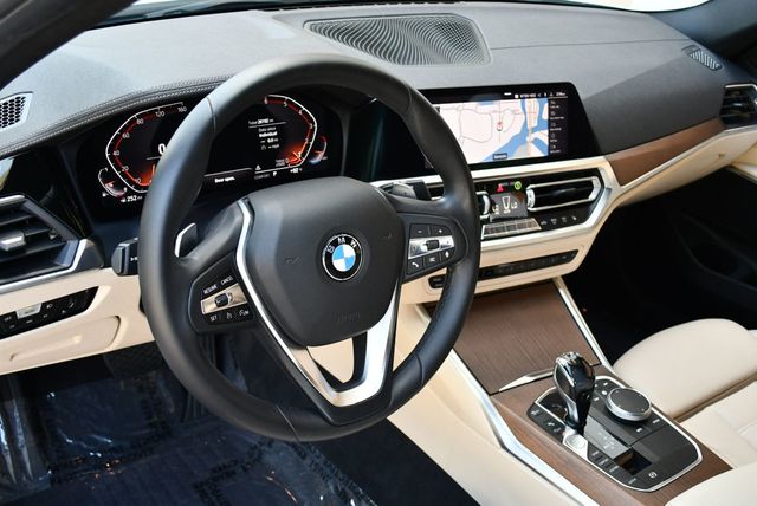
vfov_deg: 36.9
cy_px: 253
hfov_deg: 53.1
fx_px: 758
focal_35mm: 36
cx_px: 378
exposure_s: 1/250
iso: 800
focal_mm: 18
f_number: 3.5
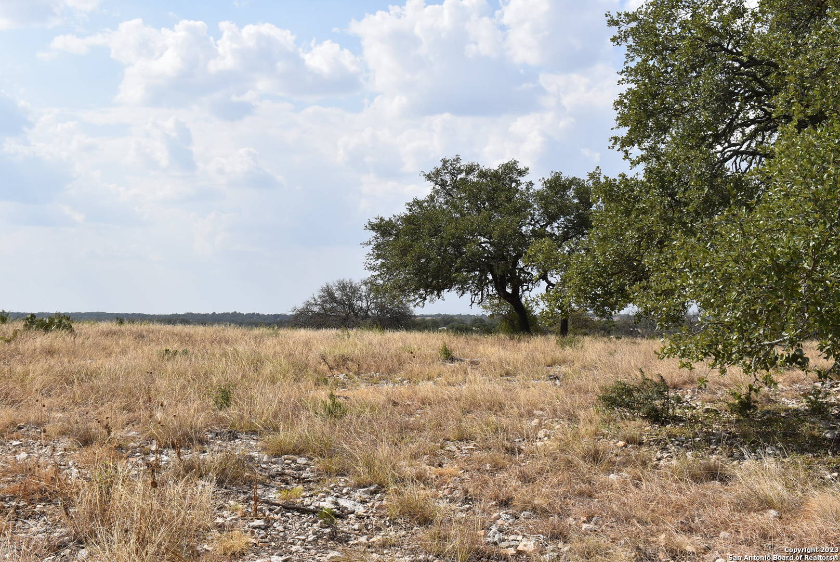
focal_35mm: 39
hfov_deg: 49.5
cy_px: 281
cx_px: 420
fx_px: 911
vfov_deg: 34.3
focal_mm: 26
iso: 100
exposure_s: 1/200
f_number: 13
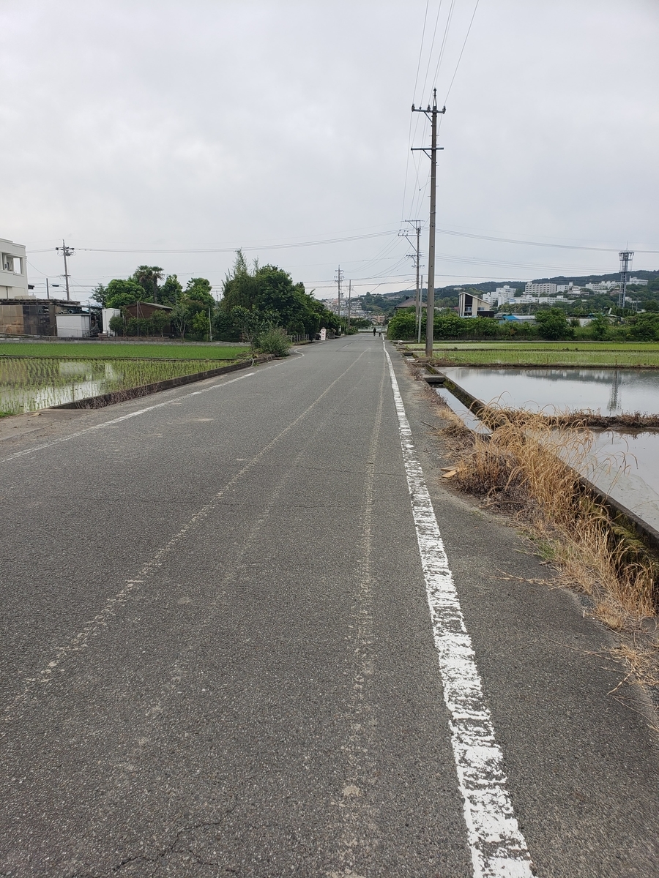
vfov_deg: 67.3
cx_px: 330
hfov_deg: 53.1
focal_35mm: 26
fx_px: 660
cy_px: 439
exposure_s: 1/231
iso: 50
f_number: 2.4
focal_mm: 4.3
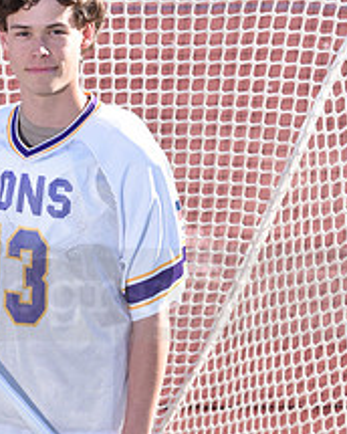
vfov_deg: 10.9
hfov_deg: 8.7
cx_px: 7
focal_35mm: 177
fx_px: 2272
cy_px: 277
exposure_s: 1/250
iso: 125
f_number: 5.6
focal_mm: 70
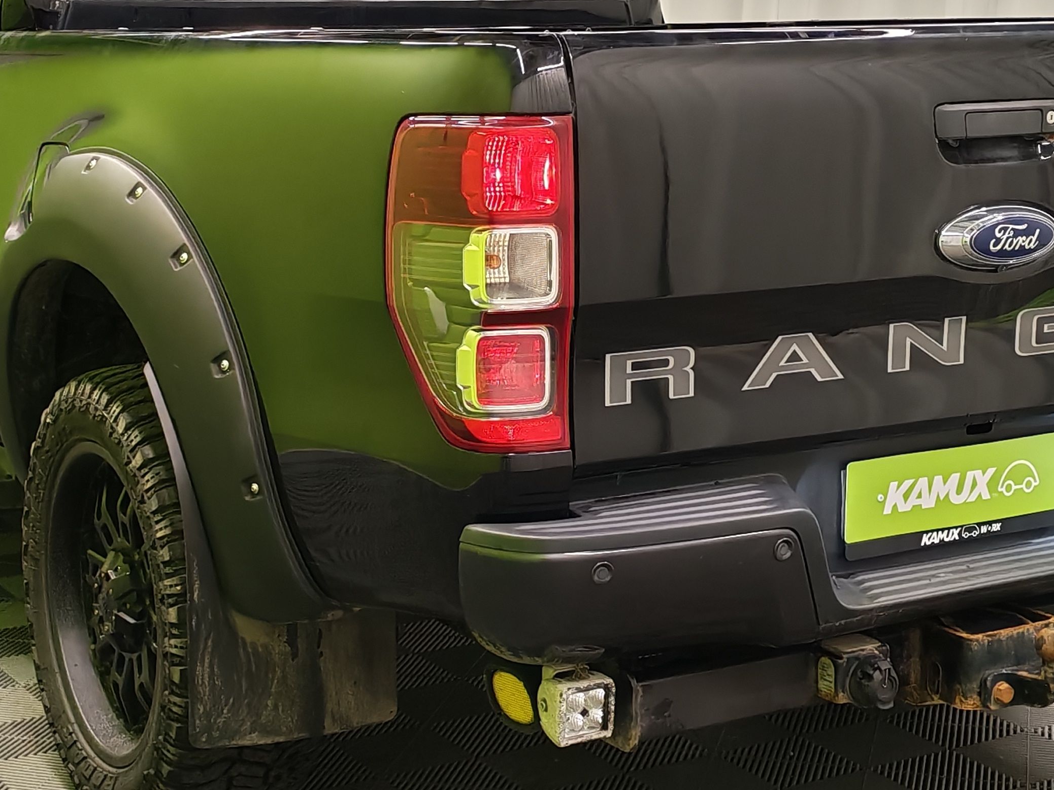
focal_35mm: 73
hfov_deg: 26.7
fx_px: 2223
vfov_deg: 20.1
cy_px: 327
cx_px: 511
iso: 640
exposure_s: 1/100
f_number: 1.9
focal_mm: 6.12
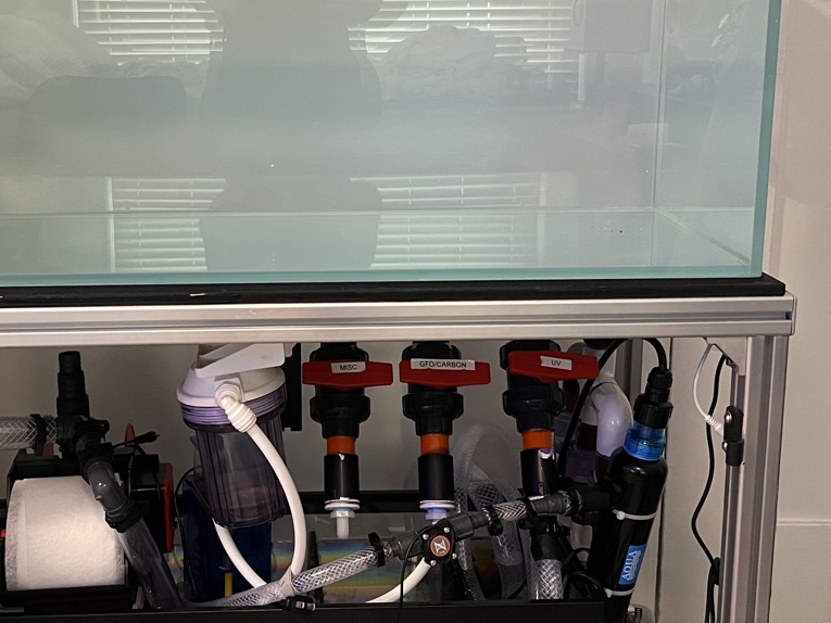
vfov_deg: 28.5
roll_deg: +1.0
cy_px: 249
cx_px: 290
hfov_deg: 37.2
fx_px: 1225
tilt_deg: -14.3
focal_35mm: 51
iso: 400
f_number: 1.5
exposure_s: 1/60
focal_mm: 5.7
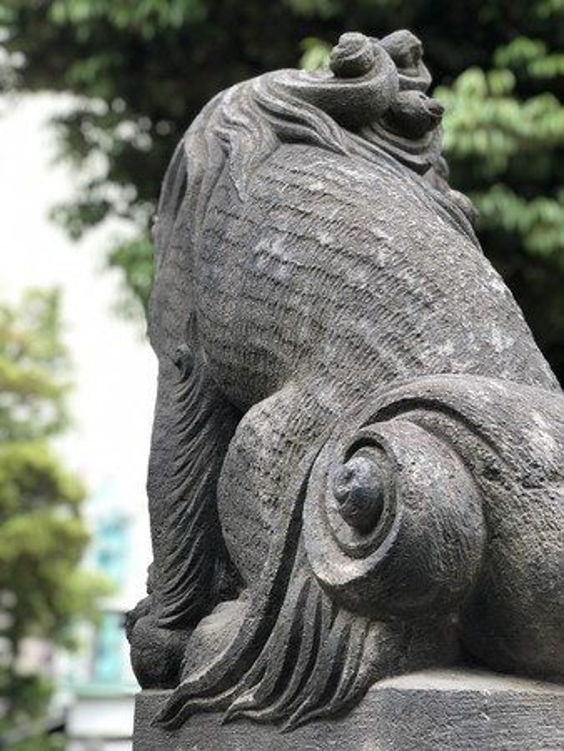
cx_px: 282
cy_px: 376
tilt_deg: +15.9
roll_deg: -1.7
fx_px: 1237
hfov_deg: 25.7
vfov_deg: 33.8
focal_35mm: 57
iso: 32
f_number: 2.8
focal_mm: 6.6
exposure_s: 1/120
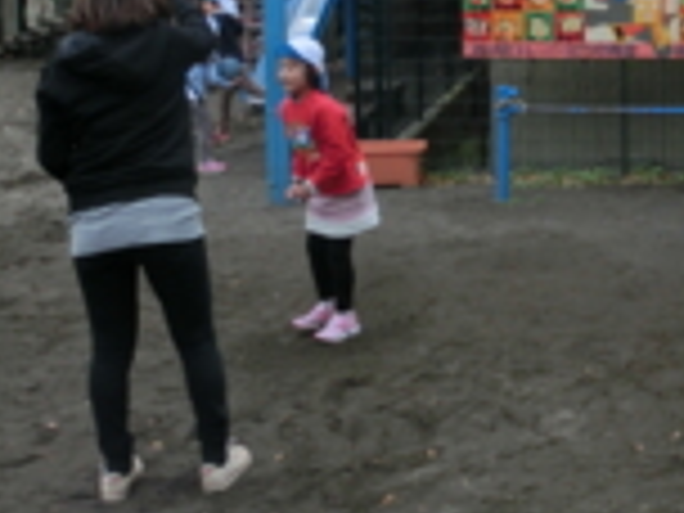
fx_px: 1245
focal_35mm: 63
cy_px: 40
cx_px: 644
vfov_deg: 22.6
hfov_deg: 29.2
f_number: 3
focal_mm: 4.24
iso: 80
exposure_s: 1/320
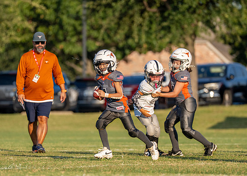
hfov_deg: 5.2
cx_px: 120
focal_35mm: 387
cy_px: 97
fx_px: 2714
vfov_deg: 3.7
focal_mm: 200
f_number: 2.8
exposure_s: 1/5000
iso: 320
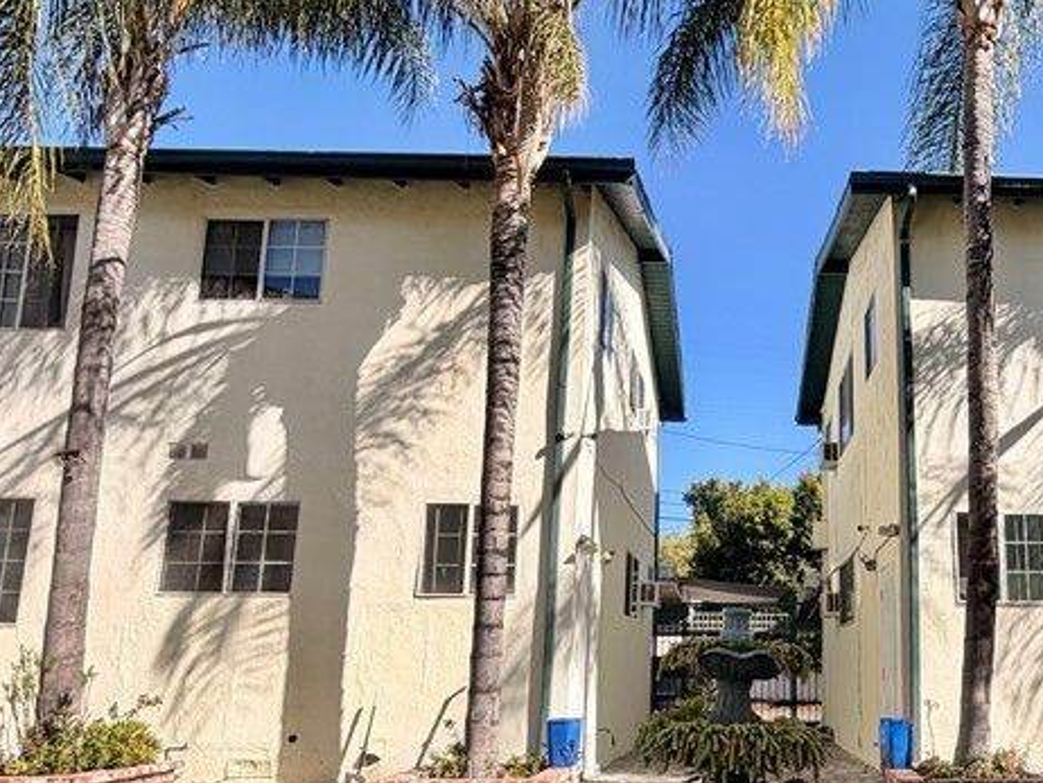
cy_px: 487
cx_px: 772
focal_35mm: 31
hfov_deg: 55.7
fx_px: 935
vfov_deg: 45.1
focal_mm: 2.22
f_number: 2.2
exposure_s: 1/770
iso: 32
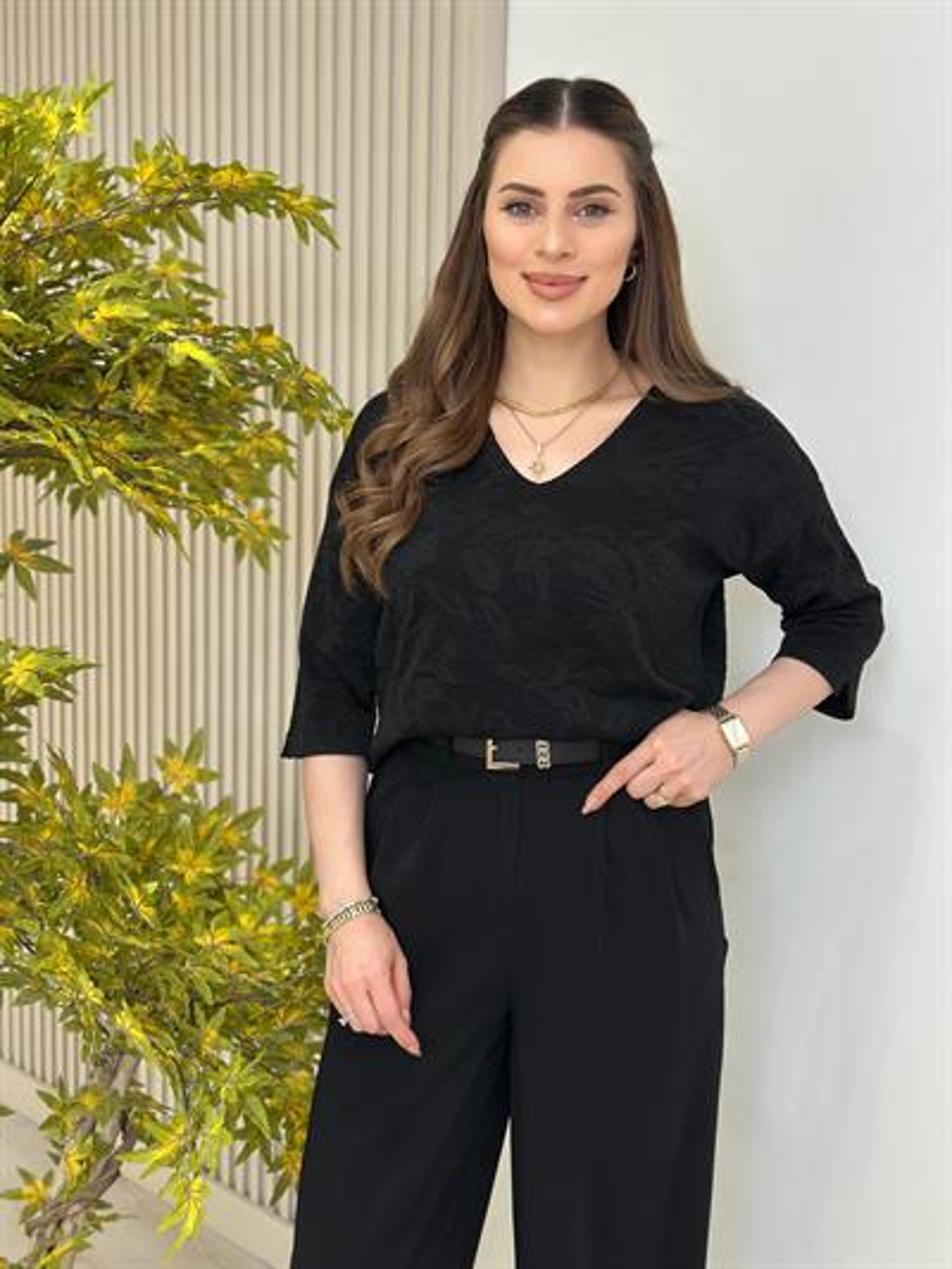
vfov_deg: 39.6
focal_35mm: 48
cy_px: 634
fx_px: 1759
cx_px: 476
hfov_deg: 30.3
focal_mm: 6.86
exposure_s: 1/141
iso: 80
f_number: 1.78
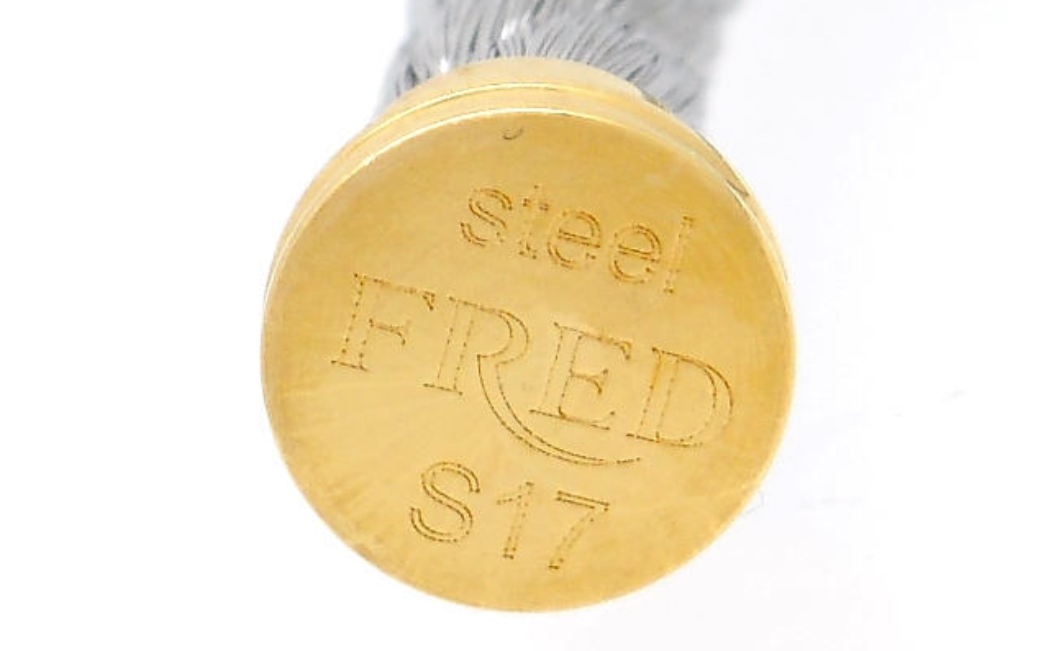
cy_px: 351
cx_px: 521
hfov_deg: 32.5
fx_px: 1788
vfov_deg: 20.6
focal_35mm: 63
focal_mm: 10.5
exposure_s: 1/80
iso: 80
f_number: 5.1
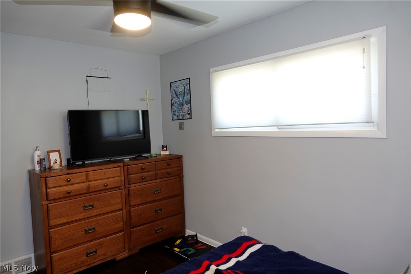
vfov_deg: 53.1
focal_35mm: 24
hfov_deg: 73.7
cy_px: 137
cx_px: 206
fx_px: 274
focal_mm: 8.82
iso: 200
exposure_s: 1/30
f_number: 2.5
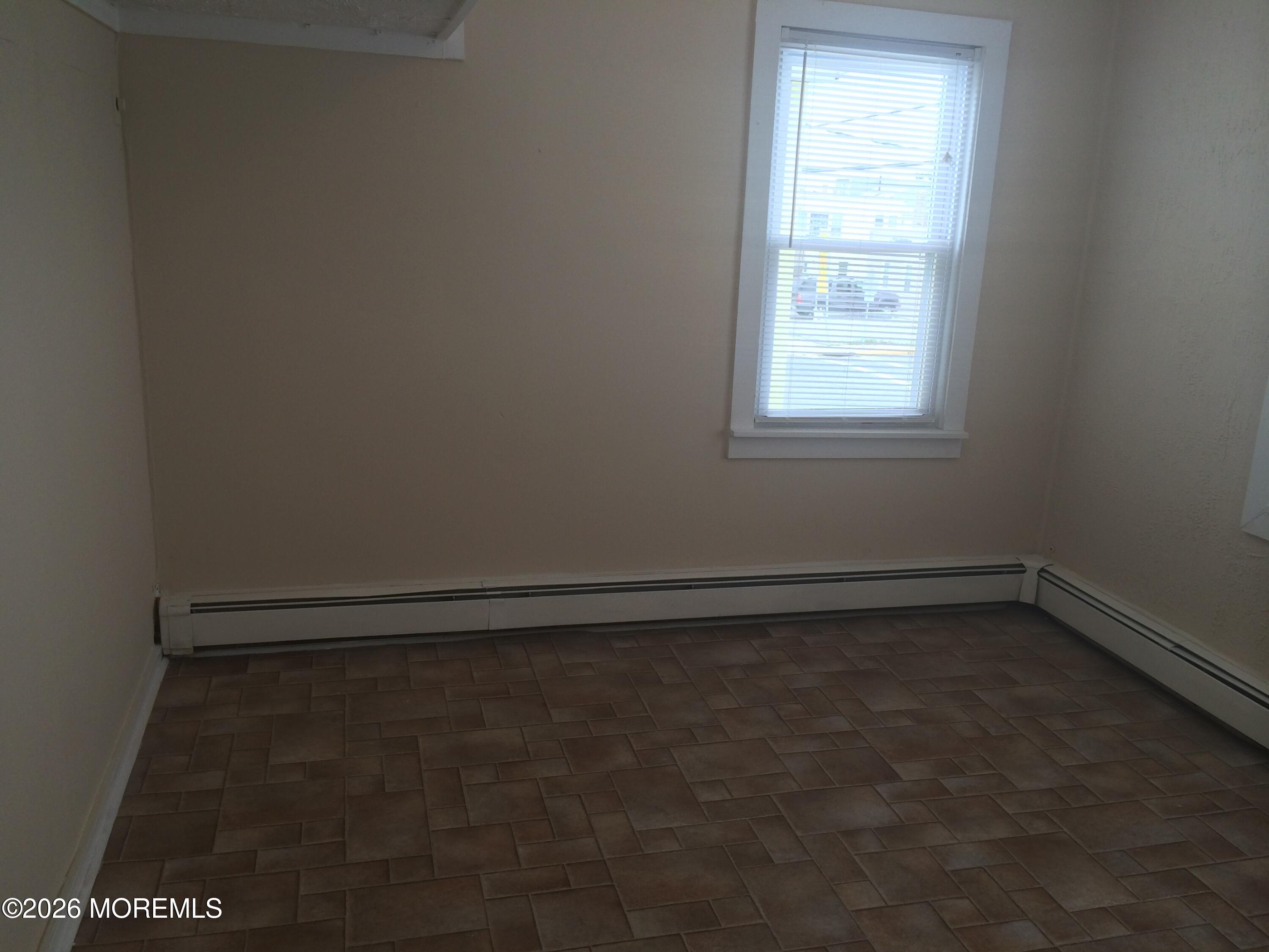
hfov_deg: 60.0
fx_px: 1100
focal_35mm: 30
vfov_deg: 46.8
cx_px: 634
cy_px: 476
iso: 50
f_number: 2.2
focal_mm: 4.12
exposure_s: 1/120
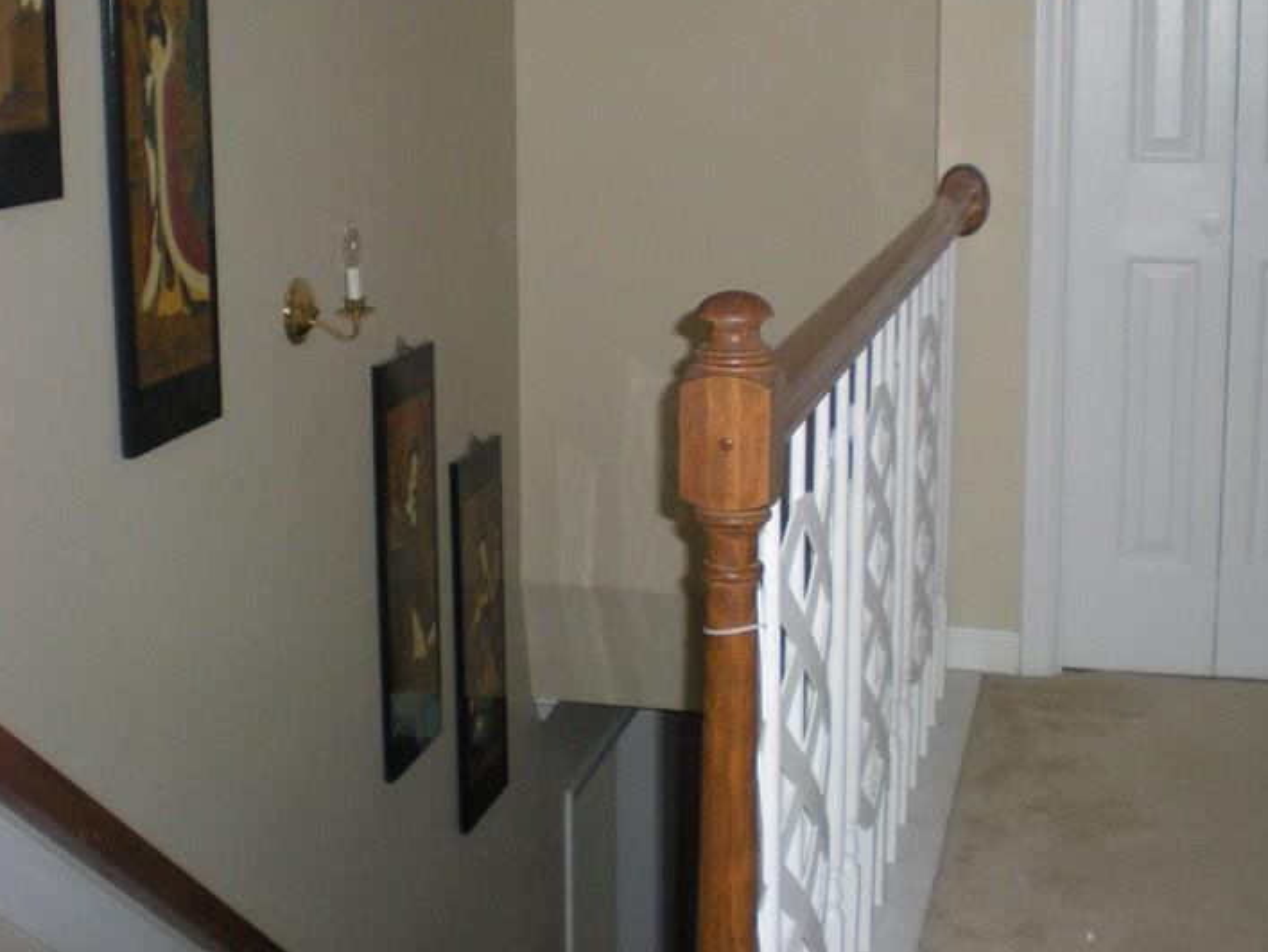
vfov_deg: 26.4
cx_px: 703
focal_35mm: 55
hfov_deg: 34.9
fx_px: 2016
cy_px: 292
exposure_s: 1/60
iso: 171
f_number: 3.1
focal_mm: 6.3
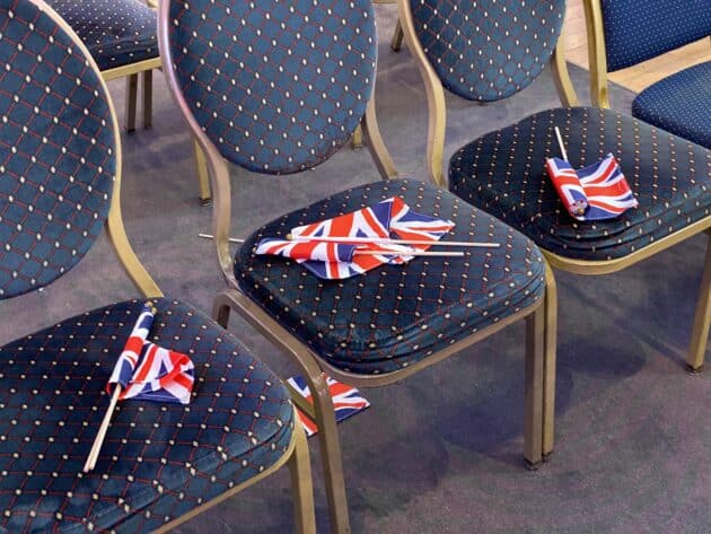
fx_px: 1068
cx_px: 356
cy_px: 267
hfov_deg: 36.8
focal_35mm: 52
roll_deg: +2.2
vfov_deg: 28.1
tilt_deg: -35.2
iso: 800
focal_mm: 6
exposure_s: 1/30
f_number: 2
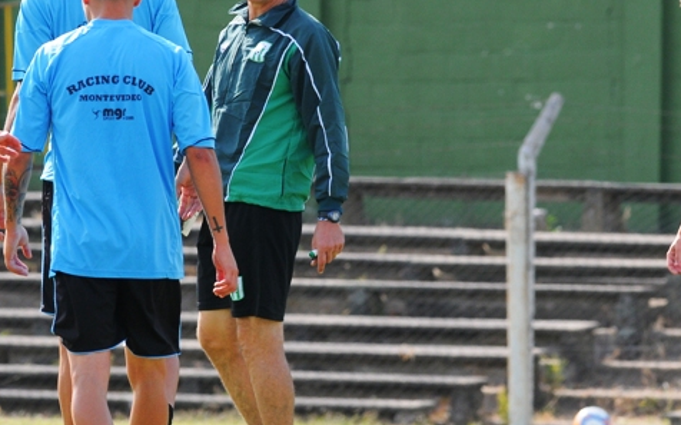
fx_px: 14284
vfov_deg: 1.7
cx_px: 265
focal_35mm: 770
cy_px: 177
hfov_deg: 2.7
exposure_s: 1/500
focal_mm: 300
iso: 400
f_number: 7.1
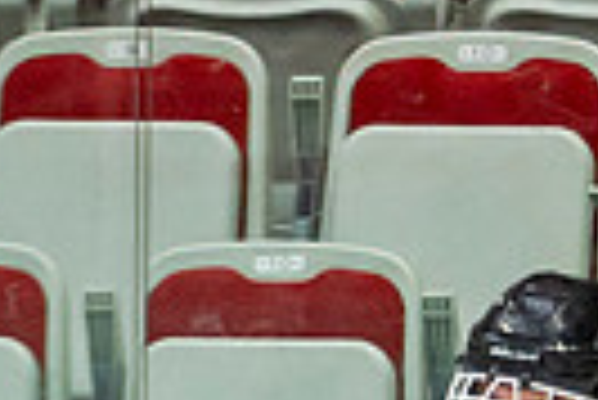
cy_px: 965
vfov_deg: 1.0
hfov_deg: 1.5
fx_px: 22433
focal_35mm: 1349
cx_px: 1184
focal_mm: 145
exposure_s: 1/640
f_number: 2.8
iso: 1000
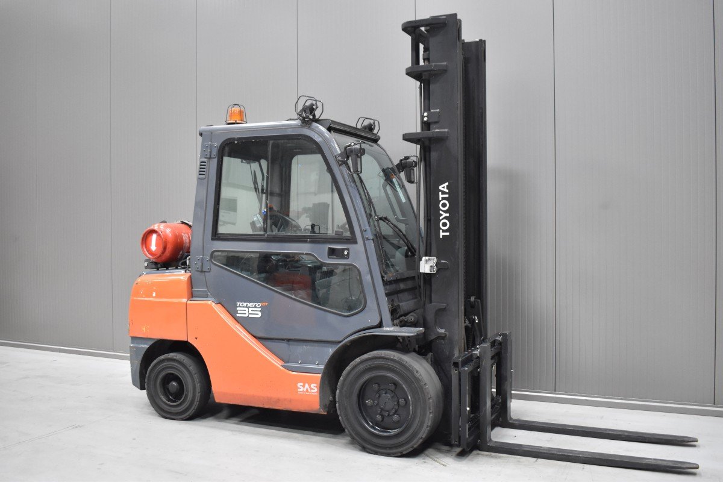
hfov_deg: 57.2
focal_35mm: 33
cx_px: 362
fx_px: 663
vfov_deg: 40.0
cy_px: 241
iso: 1600
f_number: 4
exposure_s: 1/40
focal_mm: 22
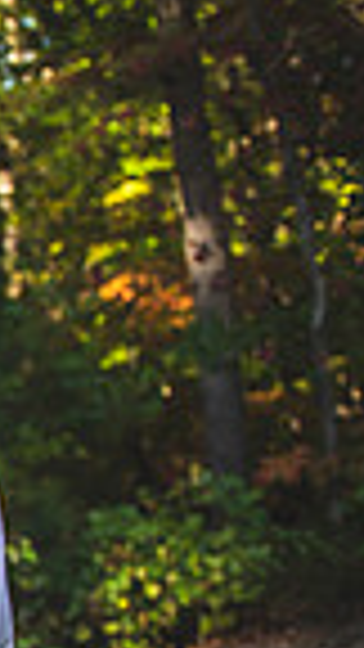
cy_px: 682
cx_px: -804
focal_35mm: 101
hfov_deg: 9.1
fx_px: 1733
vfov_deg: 20.3
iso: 100
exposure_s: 1/400
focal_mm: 24
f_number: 2.8
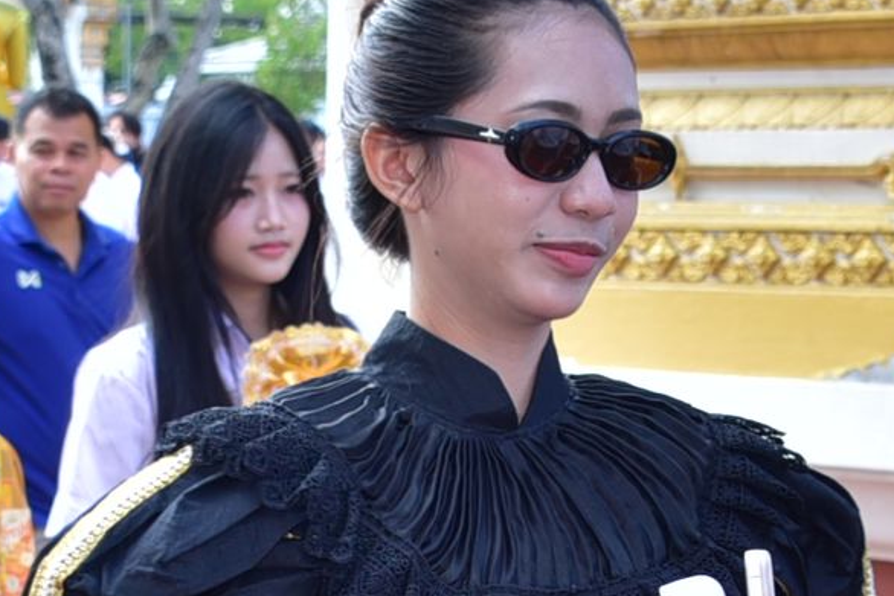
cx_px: 619
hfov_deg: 14.1
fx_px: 3601
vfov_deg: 9.4
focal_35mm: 145
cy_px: 575
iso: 250
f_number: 6.3
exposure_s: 1/200
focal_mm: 34
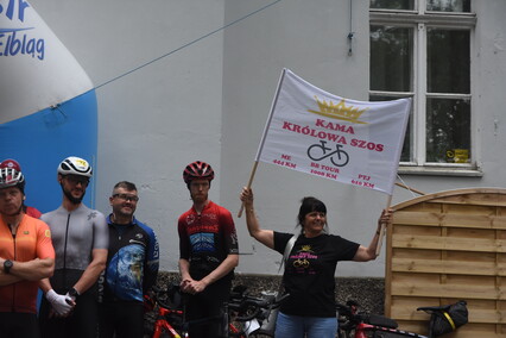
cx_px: 253
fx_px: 1054
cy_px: 169
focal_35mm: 75
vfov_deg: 18.2
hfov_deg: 27.0
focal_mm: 50
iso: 1000
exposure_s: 1/2500
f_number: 4
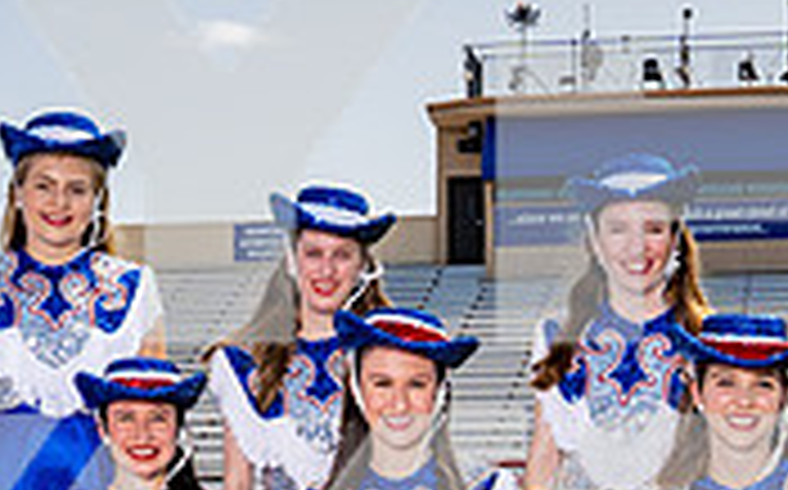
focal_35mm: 120
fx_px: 2575
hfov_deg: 17.4
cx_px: 348
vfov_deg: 10.6
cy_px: 695
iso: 200
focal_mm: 31
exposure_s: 1/250
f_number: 11
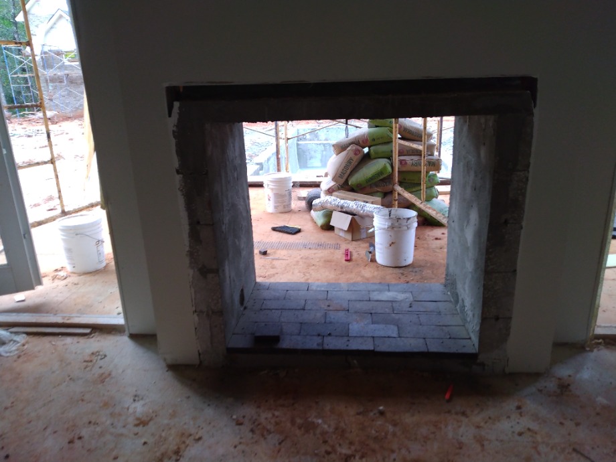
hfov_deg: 81.7
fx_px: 356
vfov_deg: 66.0
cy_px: 231
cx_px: 308
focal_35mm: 20
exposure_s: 1/40
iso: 153
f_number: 2
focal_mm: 3.54
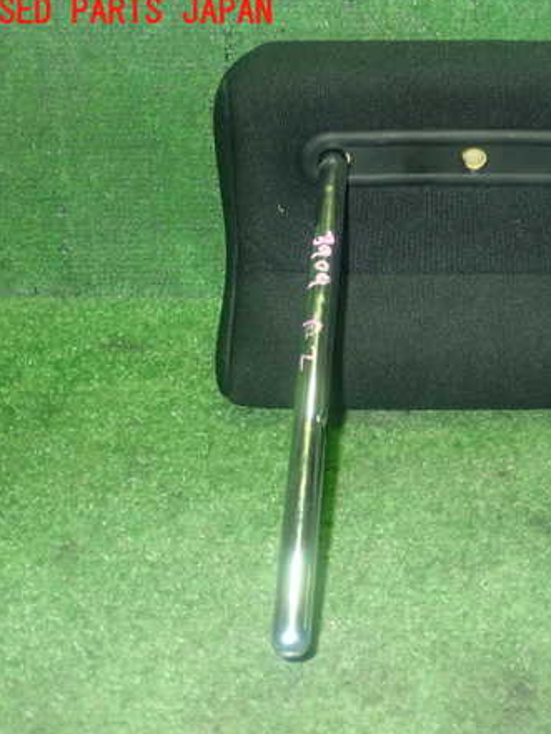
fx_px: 1039
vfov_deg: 38.9
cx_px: 469
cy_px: 366
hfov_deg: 28.8
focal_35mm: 49
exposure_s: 1/40
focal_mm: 6.37
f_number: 2.5
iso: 320
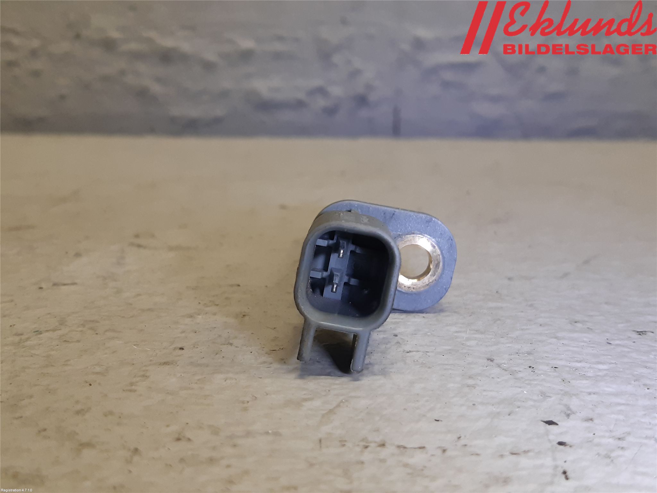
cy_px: 246
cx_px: 328
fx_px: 493
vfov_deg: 53.1
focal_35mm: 26
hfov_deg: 67.3
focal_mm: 3.93
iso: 100
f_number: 1.7
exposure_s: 1/50
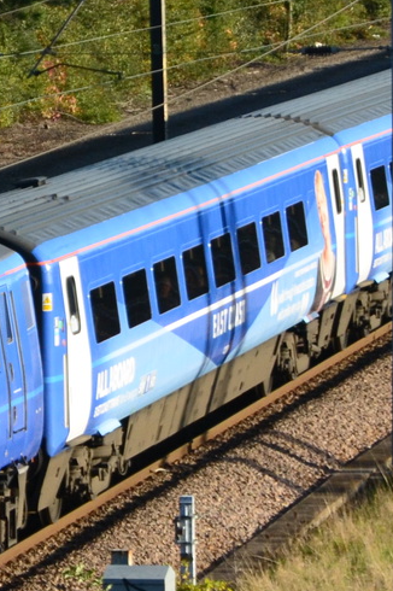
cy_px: 238
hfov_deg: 3.8
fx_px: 5968
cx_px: 61
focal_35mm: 364
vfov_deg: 5.7
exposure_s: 1/800
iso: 500
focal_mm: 62
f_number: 8
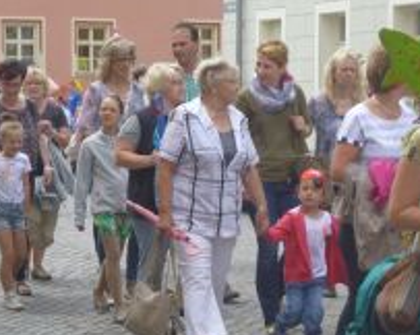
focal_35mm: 133
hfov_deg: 14.5
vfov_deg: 11.6
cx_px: 137
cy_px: 161
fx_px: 1652
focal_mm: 12.3
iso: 100
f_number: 4.5
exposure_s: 1/250
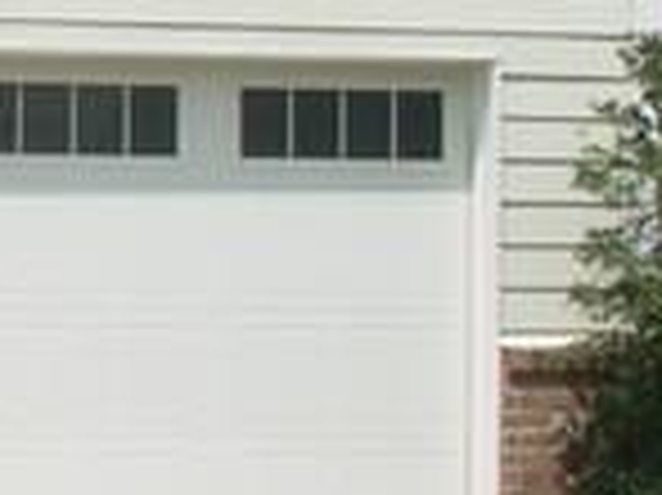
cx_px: -874
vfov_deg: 5.6
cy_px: -108
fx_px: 5064
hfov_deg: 7.1
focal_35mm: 265
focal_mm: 6.3
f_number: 4.9
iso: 50
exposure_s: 1/575
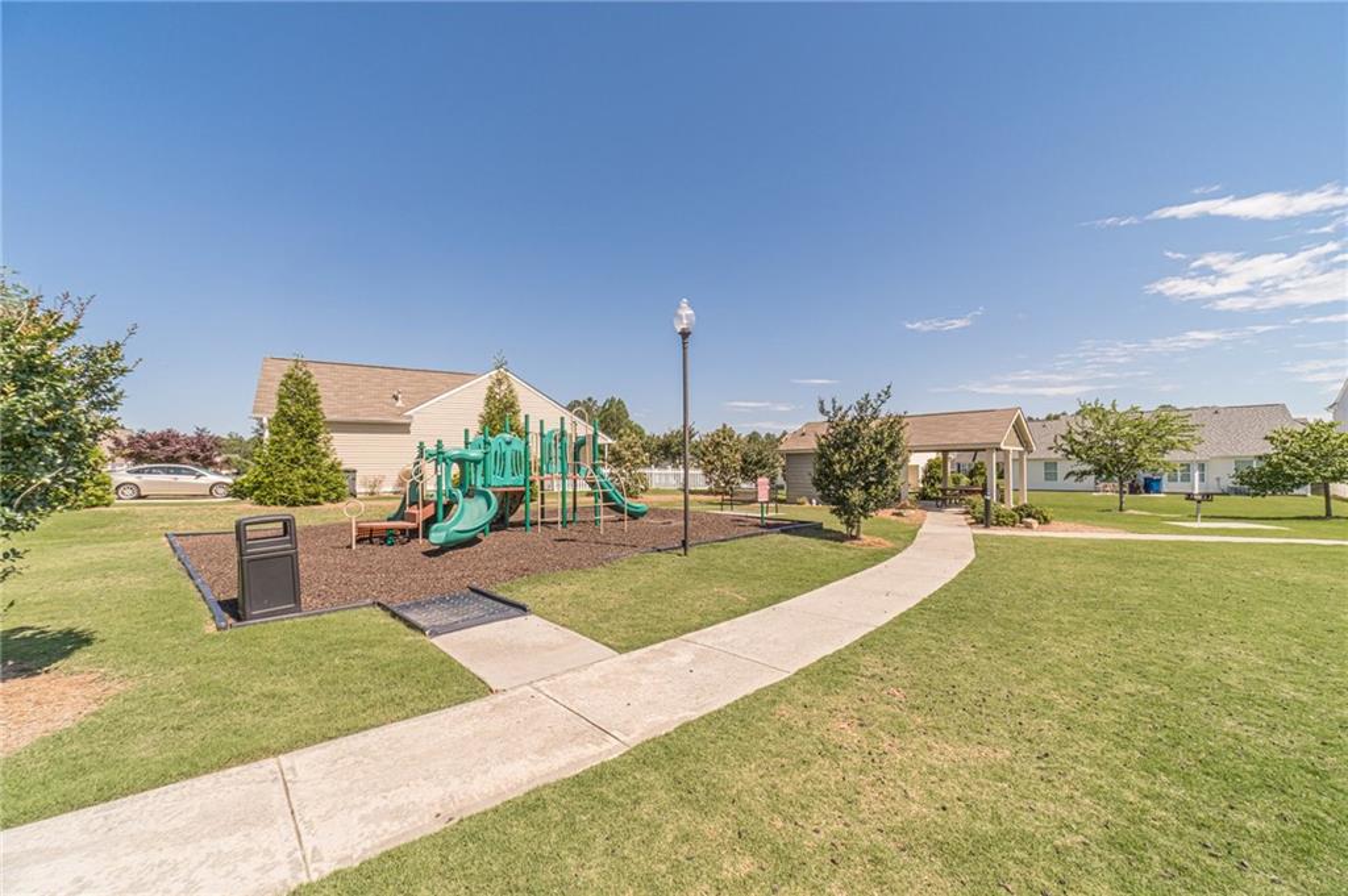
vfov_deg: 81.1
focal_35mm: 14
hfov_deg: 104.3
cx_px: 674
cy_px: 448
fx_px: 524
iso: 200
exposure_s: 1/400
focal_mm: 9
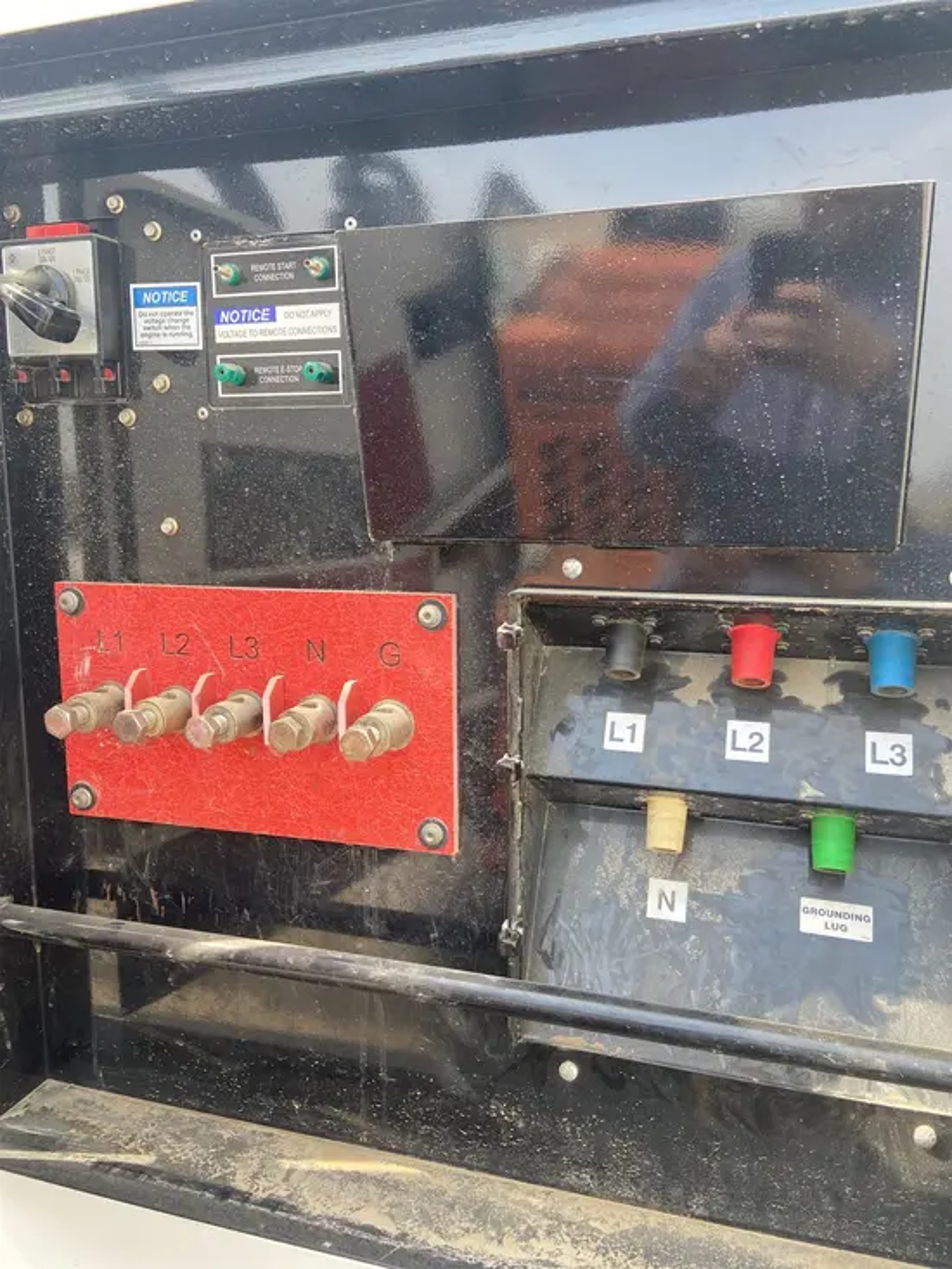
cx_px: 476
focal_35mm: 26
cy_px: 634
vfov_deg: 67.3
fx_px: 953
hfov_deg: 53.1
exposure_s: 1/246
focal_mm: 4.25
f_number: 1.8
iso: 32
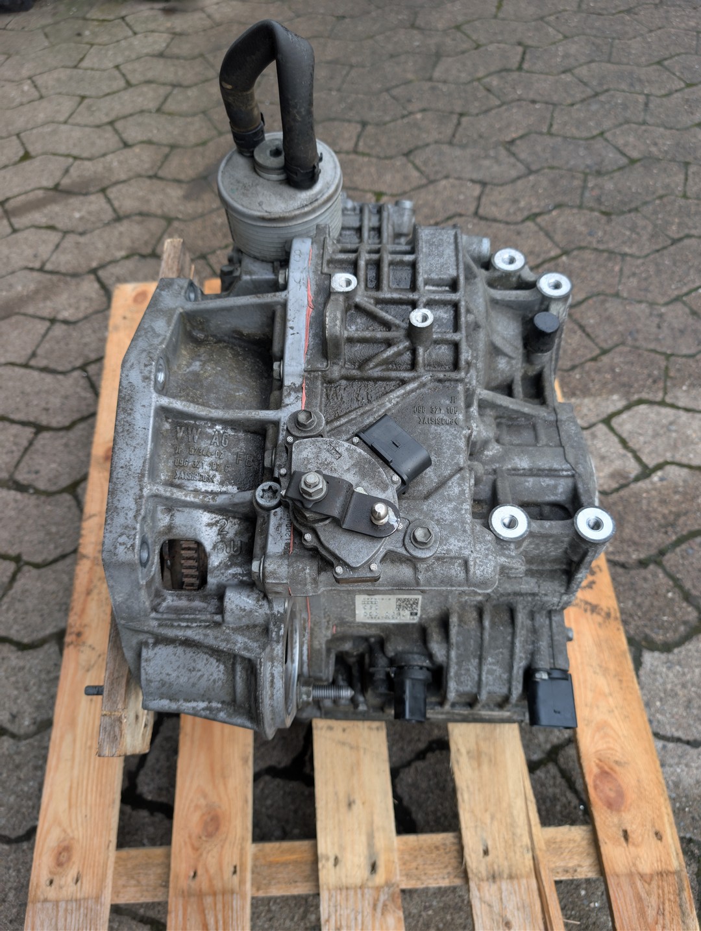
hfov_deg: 56.9
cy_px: 466
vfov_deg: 71.5
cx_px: 350
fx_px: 646
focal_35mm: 24
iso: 37
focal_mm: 6.9
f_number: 1.68
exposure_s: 1/246
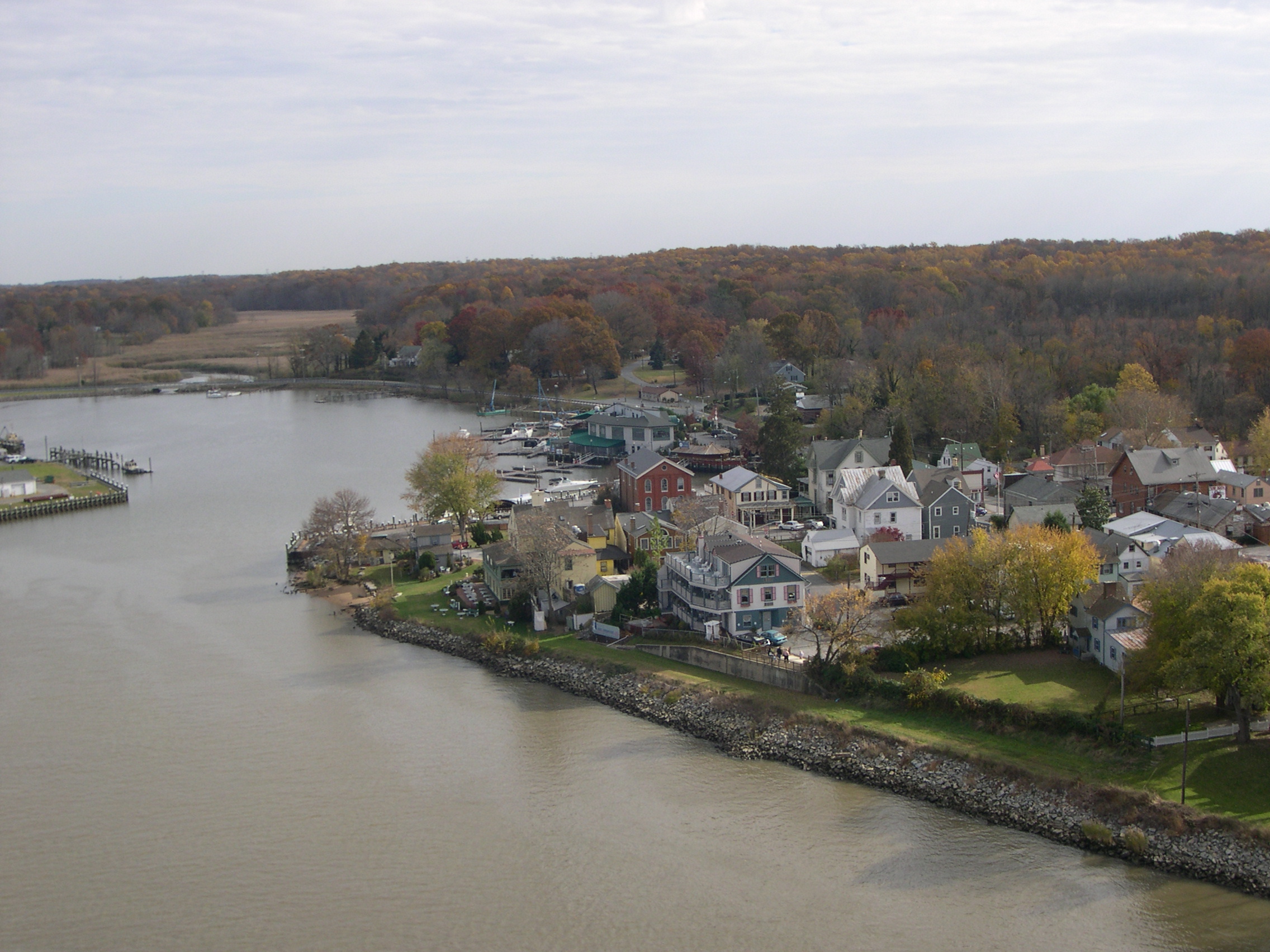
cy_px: 476
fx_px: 1724
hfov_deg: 40.4
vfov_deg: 30.9
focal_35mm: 47
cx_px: 635
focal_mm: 10.1
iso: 100
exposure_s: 1/121
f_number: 8.4
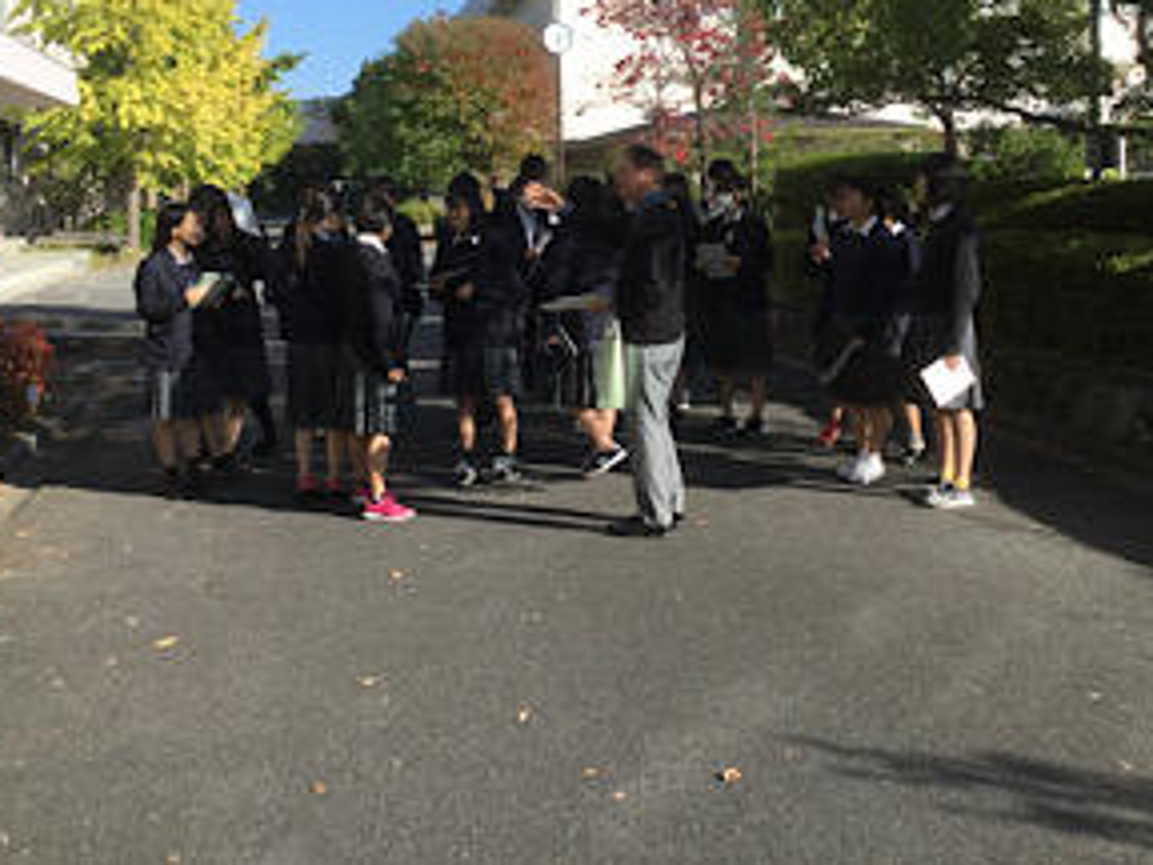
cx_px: 581
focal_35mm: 43
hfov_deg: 43.9
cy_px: 272
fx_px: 1432
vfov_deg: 33.2
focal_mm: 3.3
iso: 25
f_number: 2.4
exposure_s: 1/1006
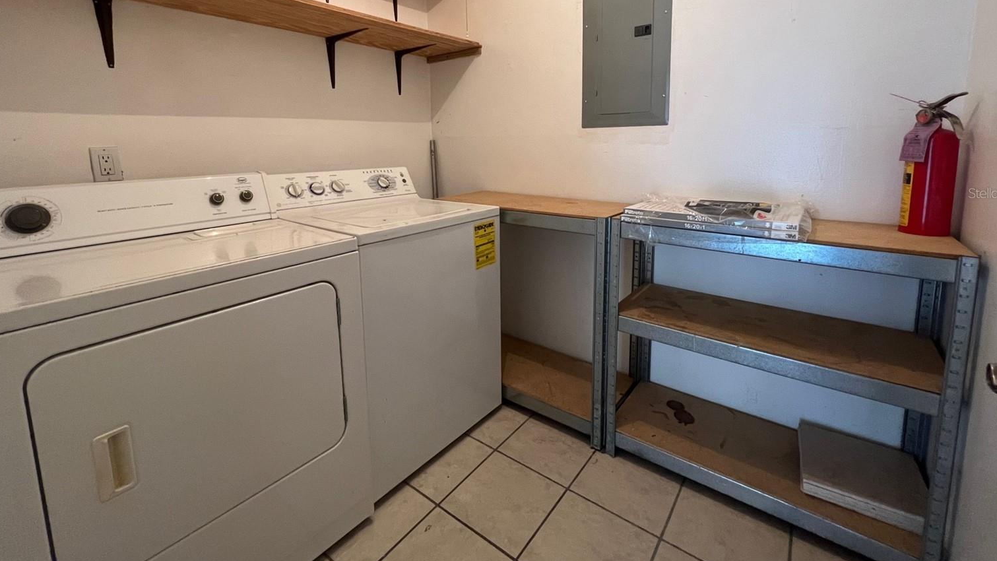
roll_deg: +1.3
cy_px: 193
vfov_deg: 68.8
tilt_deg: -7.0
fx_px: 397
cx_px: 503
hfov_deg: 103.0
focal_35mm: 15
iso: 400
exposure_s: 1/60
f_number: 1.8
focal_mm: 1.57
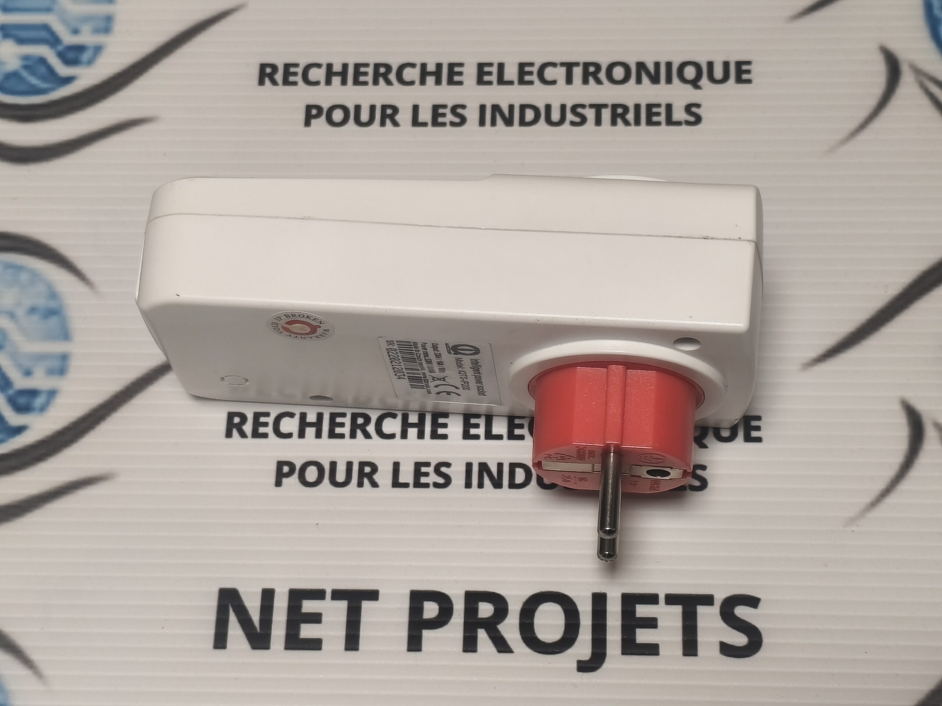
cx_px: 471
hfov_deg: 26.7
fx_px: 1987
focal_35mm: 73
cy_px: 353
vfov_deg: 20.2
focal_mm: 4.94
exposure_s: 1/100
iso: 64
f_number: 1.5
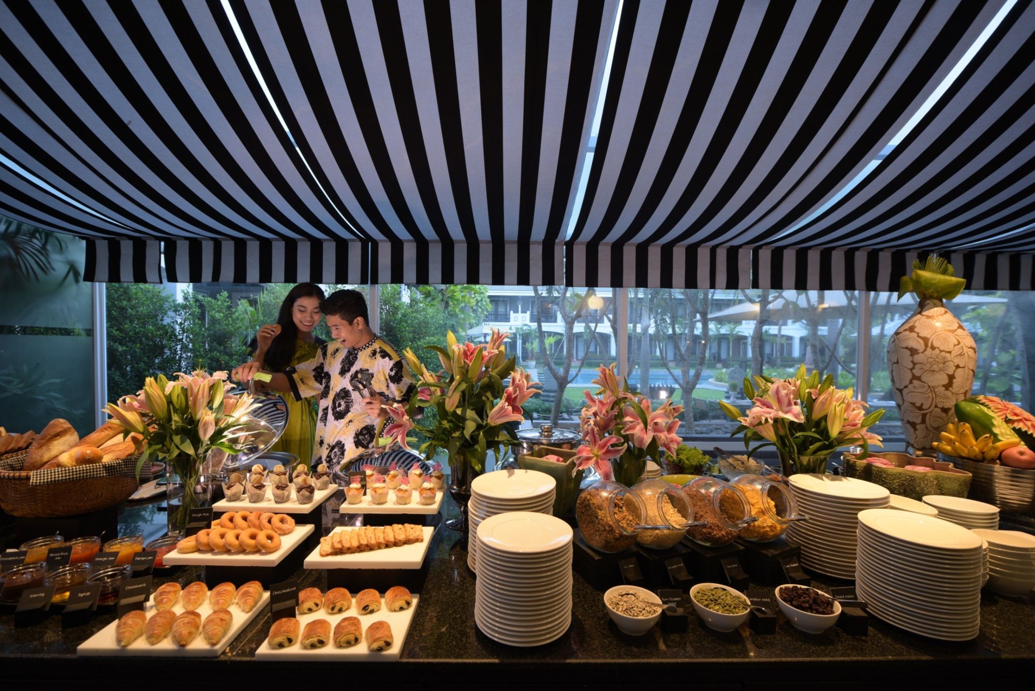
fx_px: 431
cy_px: 346
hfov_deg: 100.4
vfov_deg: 77.4
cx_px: 518
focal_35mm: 15
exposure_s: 1/13
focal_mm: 15
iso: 400
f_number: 4.5
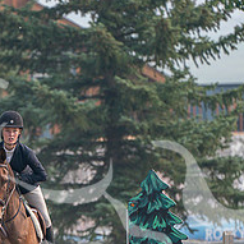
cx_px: -15
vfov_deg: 2.0
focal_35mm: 876
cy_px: 243
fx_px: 6986
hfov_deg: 2.0
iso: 500
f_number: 5.6
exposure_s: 1/800
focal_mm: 339
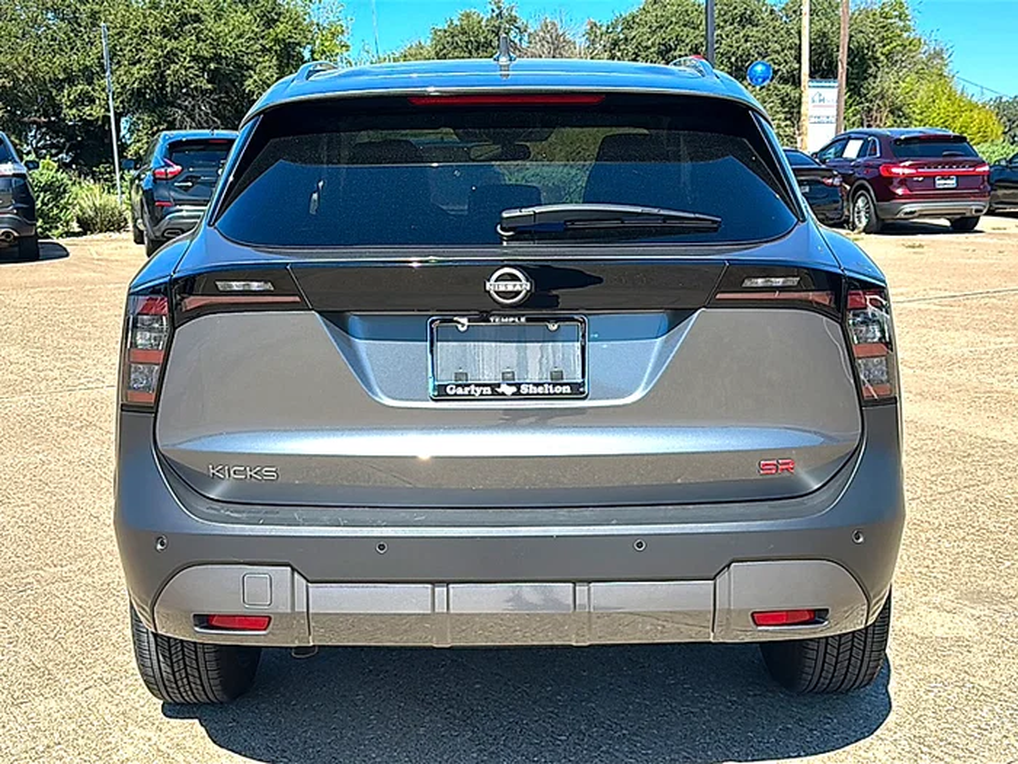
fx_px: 1088
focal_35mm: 37
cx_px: 509
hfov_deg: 50.1
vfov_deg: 38.7
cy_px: 382
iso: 80
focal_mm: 6.86
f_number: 1.78
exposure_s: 1/3745
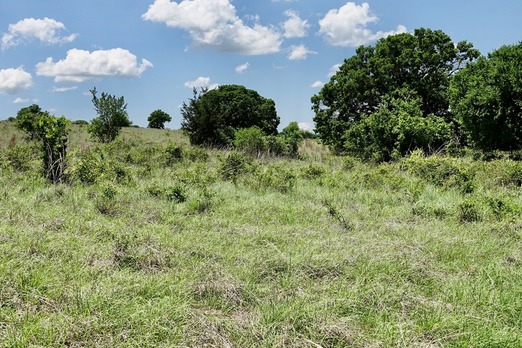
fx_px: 609
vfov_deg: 31.9
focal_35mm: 42
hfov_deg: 46.4
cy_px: 157
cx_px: 269
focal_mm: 8.8
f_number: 4
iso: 100
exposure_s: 1/1000
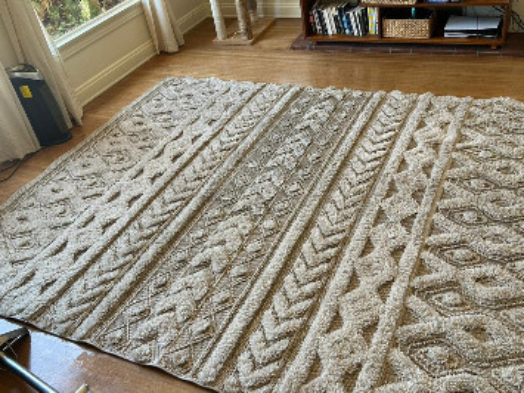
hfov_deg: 67.3
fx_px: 393
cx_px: 262
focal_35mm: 26
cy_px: 196
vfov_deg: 53.0
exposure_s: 1/2105
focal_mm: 4.2
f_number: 1.8
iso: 32
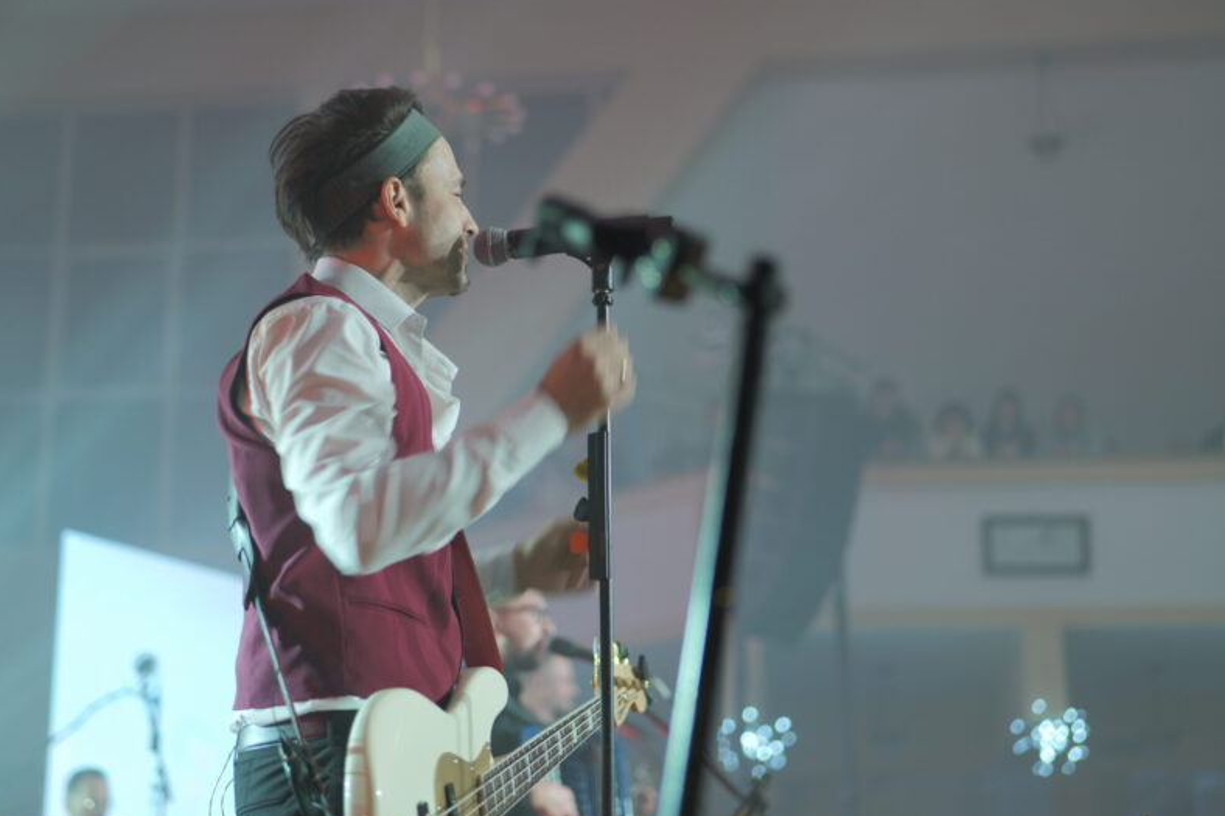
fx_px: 2211
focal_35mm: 65
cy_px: 349
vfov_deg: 20.9
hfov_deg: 30.9
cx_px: 518
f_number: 1.8
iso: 500
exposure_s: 1/60
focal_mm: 50
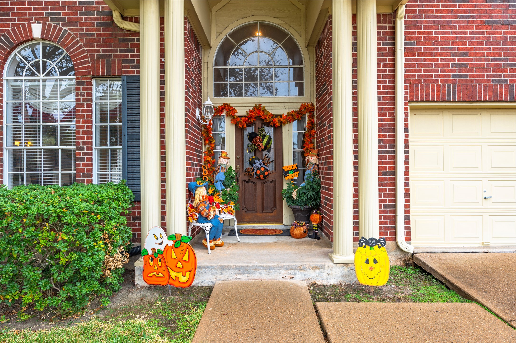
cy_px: 172
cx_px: 258
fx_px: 315
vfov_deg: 57.1
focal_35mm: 22
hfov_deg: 78.6
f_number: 9
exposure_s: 1/30
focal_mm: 22
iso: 125
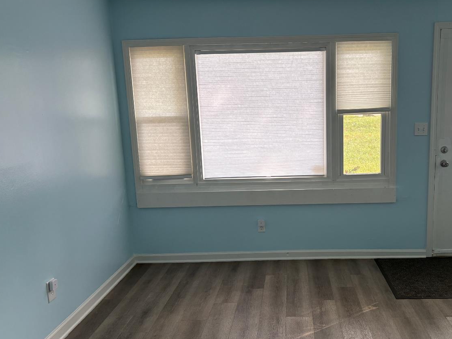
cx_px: 288
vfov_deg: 40.6
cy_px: 196
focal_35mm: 35
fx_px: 457
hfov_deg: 51.9
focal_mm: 5.96
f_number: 1.6
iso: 100
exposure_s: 1/121
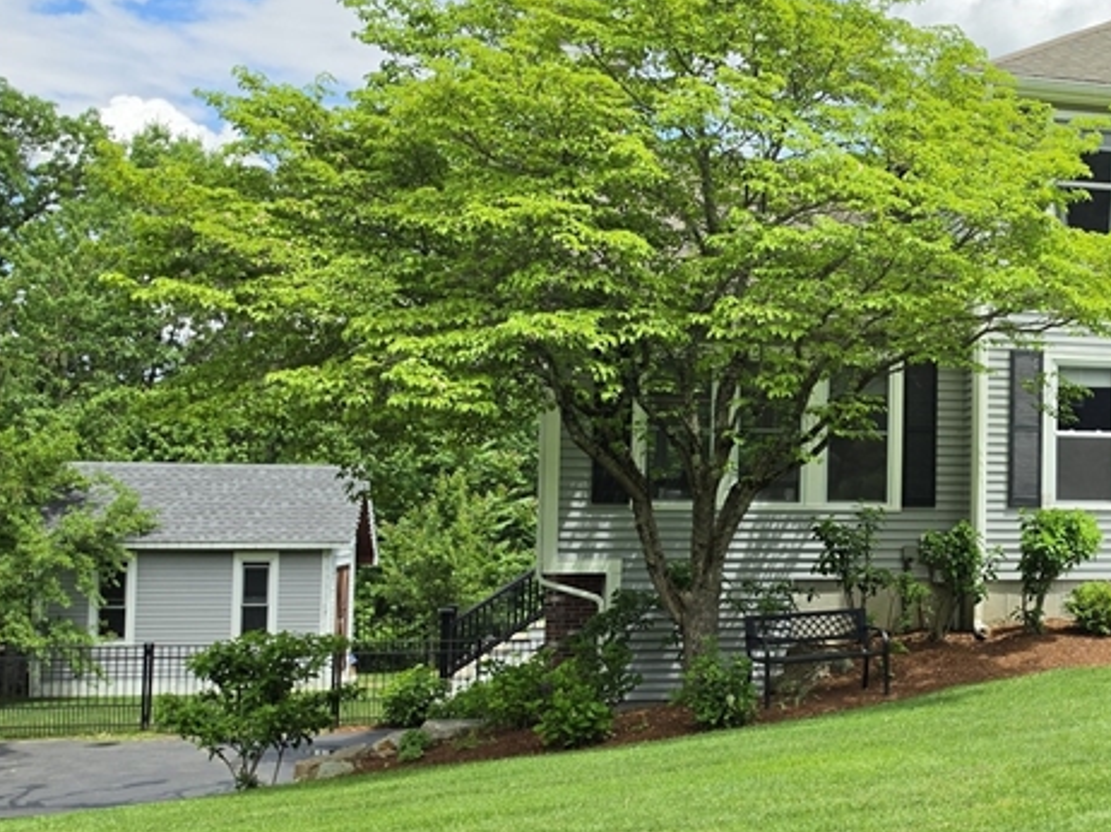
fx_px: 1636
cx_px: 1109
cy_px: 428
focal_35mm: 51
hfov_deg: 34.2
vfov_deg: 28.5
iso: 64
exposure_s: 1/7329
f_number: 1.4
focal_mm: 6.5
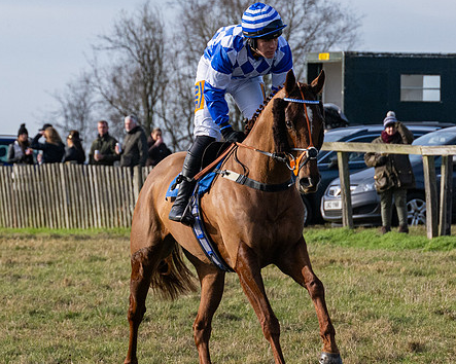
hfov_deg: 6.0
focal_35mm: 325
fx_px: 4384
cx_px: 311
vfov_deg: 4.8
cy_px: 184
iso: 400
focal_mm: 110
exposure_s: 1/3200
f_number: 5
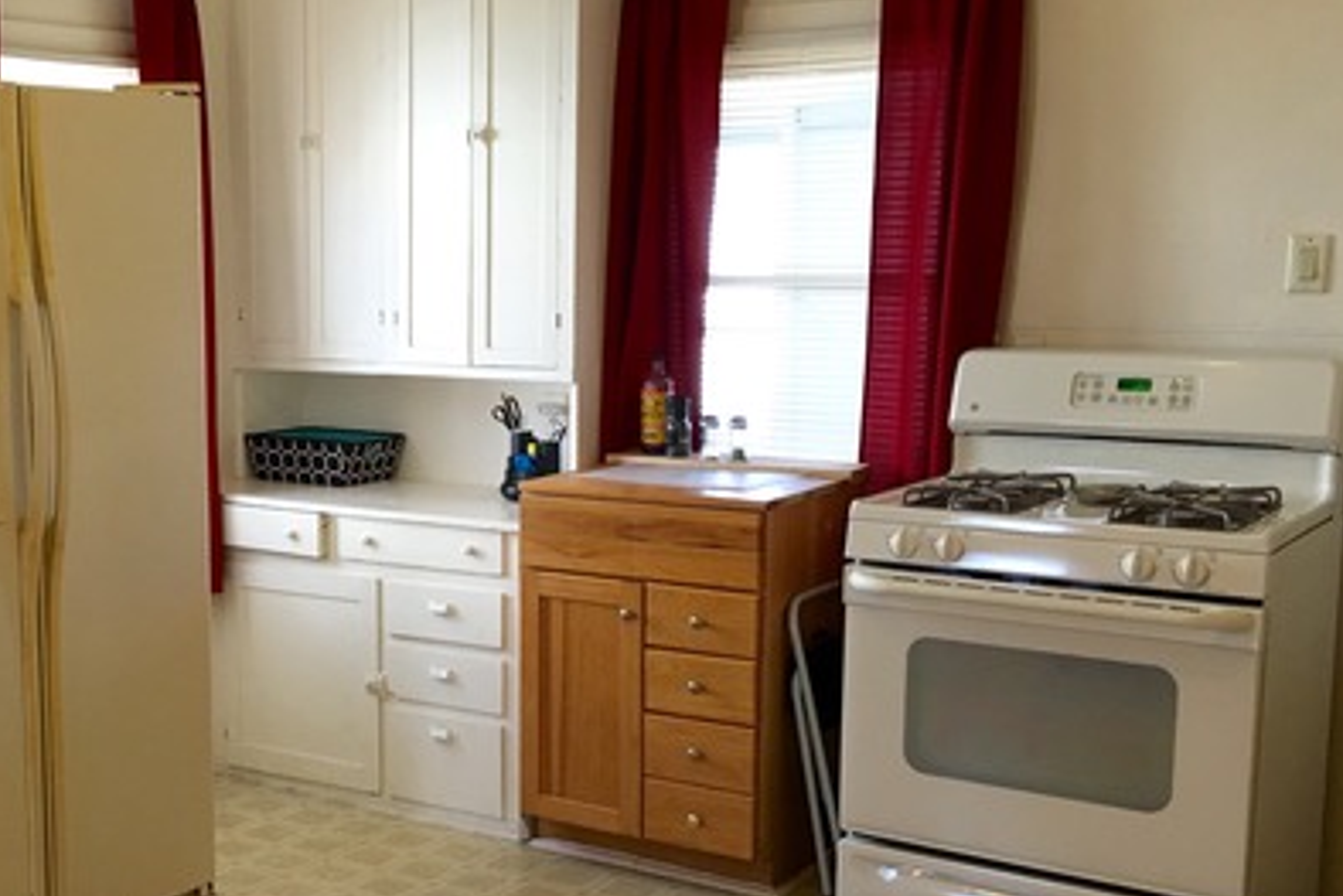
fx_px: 1829
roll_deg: +1.6
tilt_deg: -8.5
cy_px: 538
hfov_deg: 39.3
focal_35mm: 49
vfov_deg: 27.5
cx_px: 337
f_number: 2.2
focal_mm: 4.15
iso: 32
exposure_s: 1/15
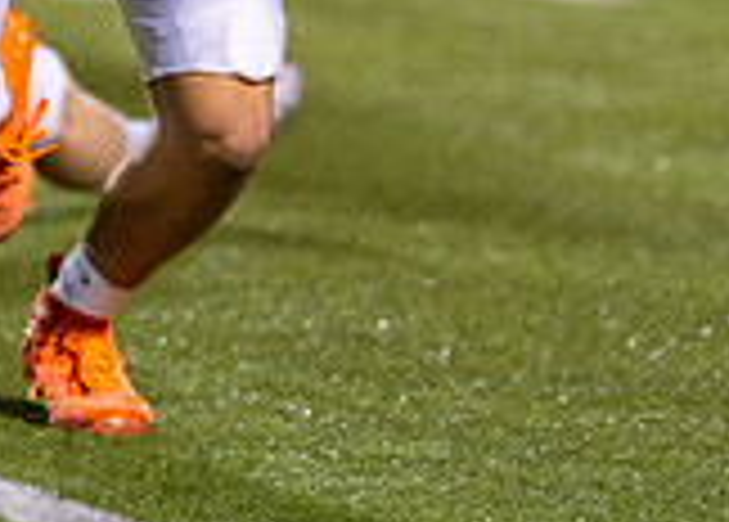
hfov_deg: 3.2
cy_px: -306
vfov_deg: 2.3
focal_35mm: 628
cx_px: 28
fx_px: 13013
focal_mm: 135
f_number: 1.8
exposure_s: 1/1000
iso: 1000
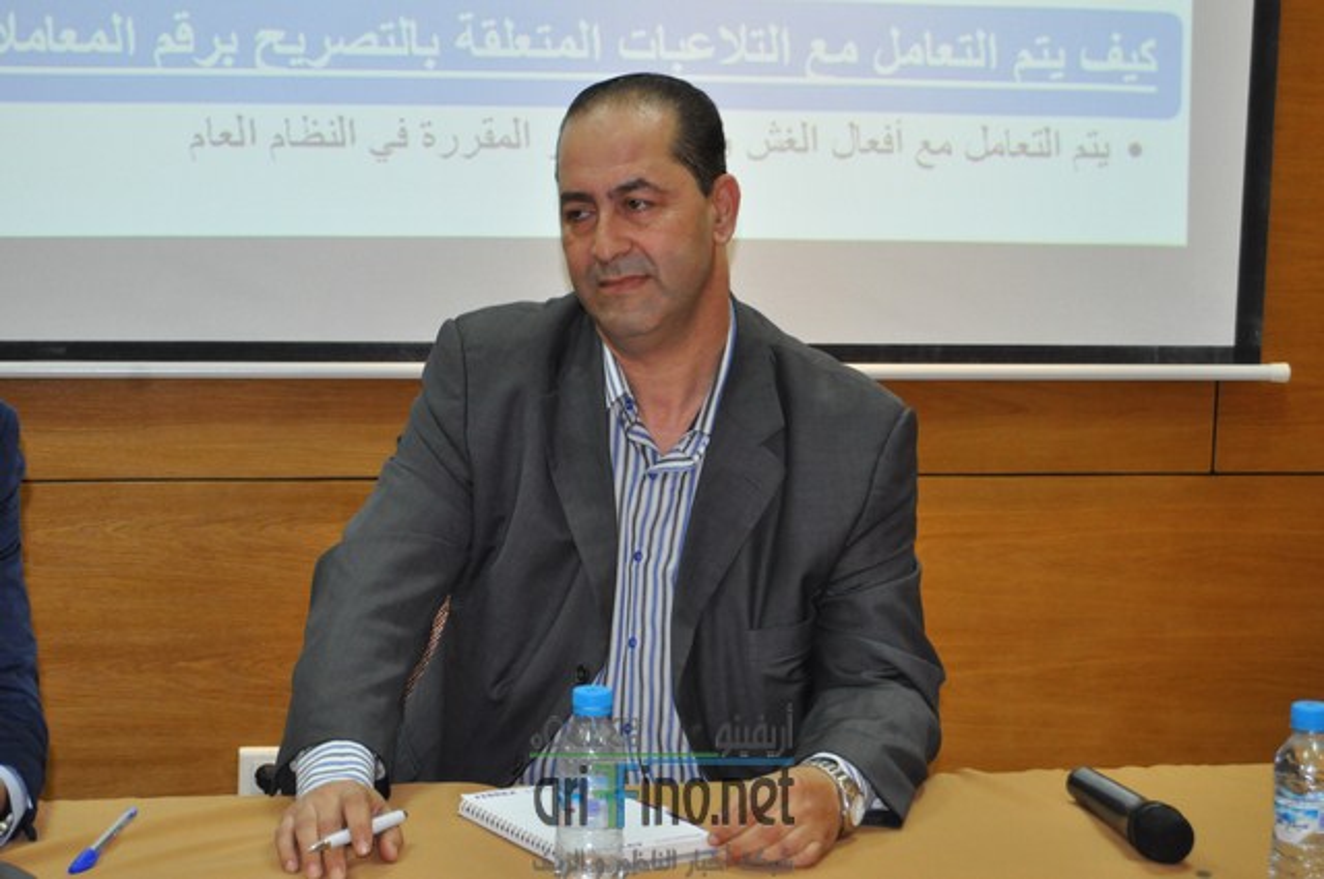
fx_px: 3030
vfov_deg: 16.5
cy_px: 440
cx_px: 662
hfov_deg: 24.6
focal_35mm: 82
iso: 800
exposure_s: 1/60
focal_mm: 55
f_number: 5.6
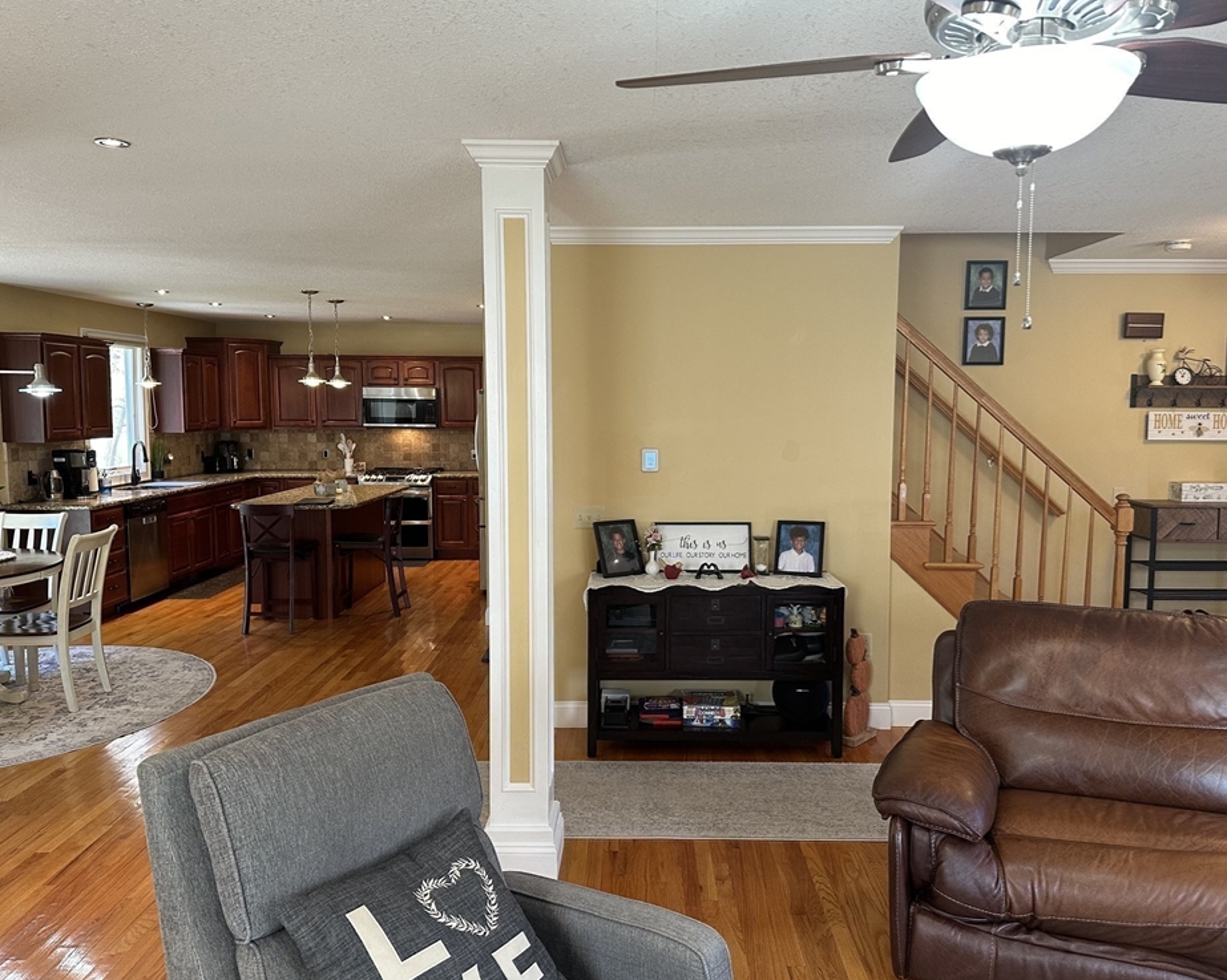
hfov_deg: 66.0
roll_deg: +0.3
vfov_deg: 54.9
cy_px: 489
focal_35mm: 26
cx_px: 638
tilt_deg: -5.1
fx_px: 944
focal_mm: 6.86
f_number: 1.78
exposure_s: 1/60
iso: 160
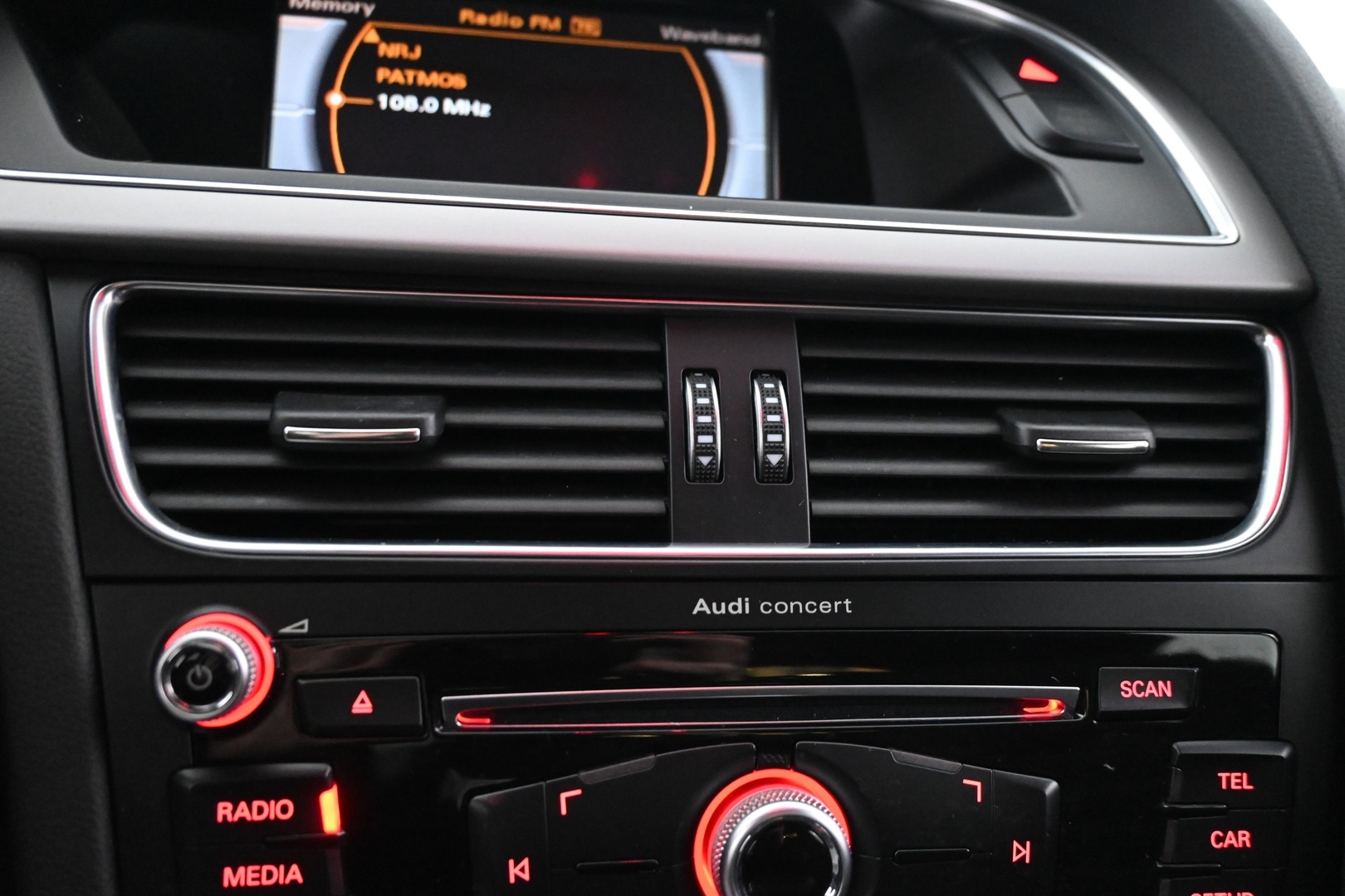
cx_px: 672
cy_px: 448
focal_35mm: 29
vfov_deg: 44.6
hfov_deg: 63.2
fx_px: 1093
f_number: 3.8
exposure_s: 1/30
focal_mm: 19.5
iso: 5600
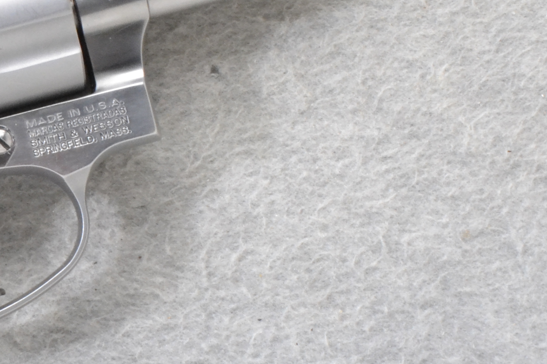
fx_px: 2541
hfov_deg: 12.1
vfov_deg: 8.2
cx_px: -55
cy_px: 229
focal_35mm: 167
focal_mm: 45
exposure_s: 1/160
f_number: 20
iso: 3200
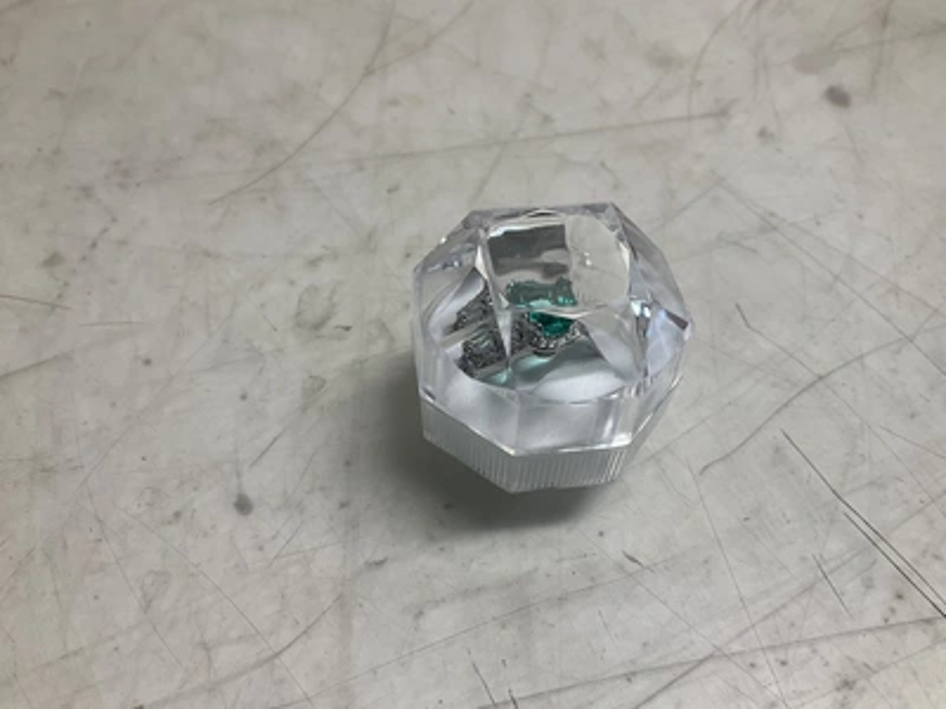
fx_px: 793
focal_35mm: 29
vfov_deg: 48.2
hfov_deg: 61.7
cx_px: 473
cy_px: 354
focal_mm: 3
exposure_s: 1/120
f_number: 1.8
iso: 32
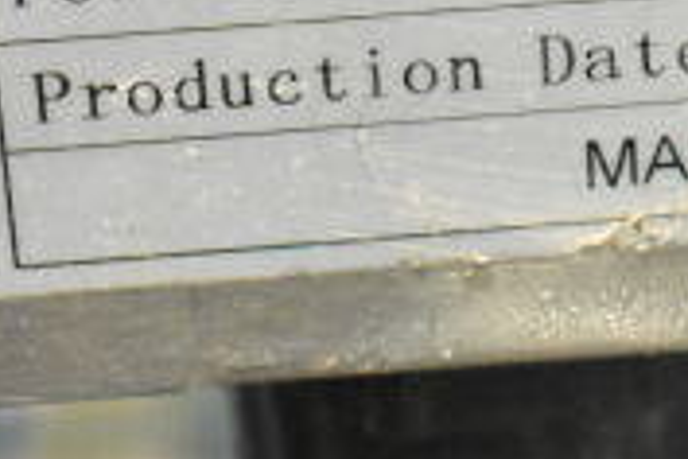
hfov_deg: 10.9
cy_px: -177
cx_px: 797
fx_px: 3554
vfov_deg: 7.3
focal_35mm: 186
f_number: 4.8
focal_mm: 36
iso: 9000
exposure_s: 1/60
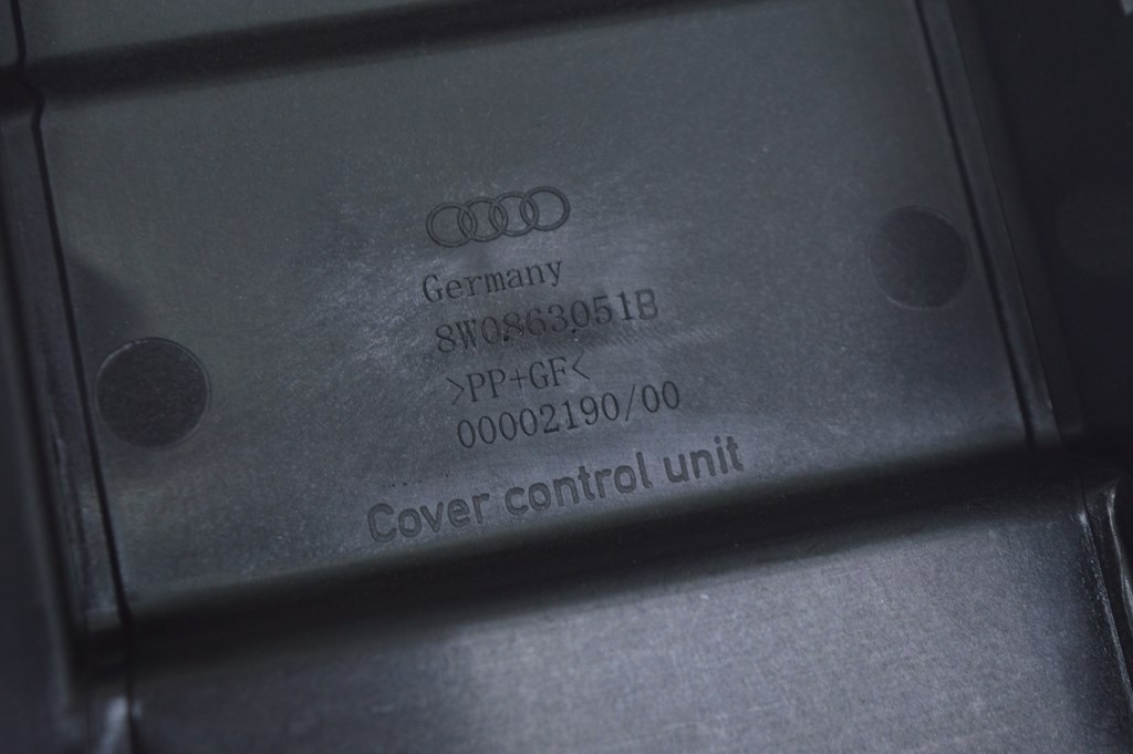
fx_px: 2594
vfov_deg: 16.5
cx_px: 566
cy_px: 377
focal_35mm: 82
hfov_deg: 24.6
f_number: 5.6
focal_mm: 55
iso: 400
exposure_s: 1/20
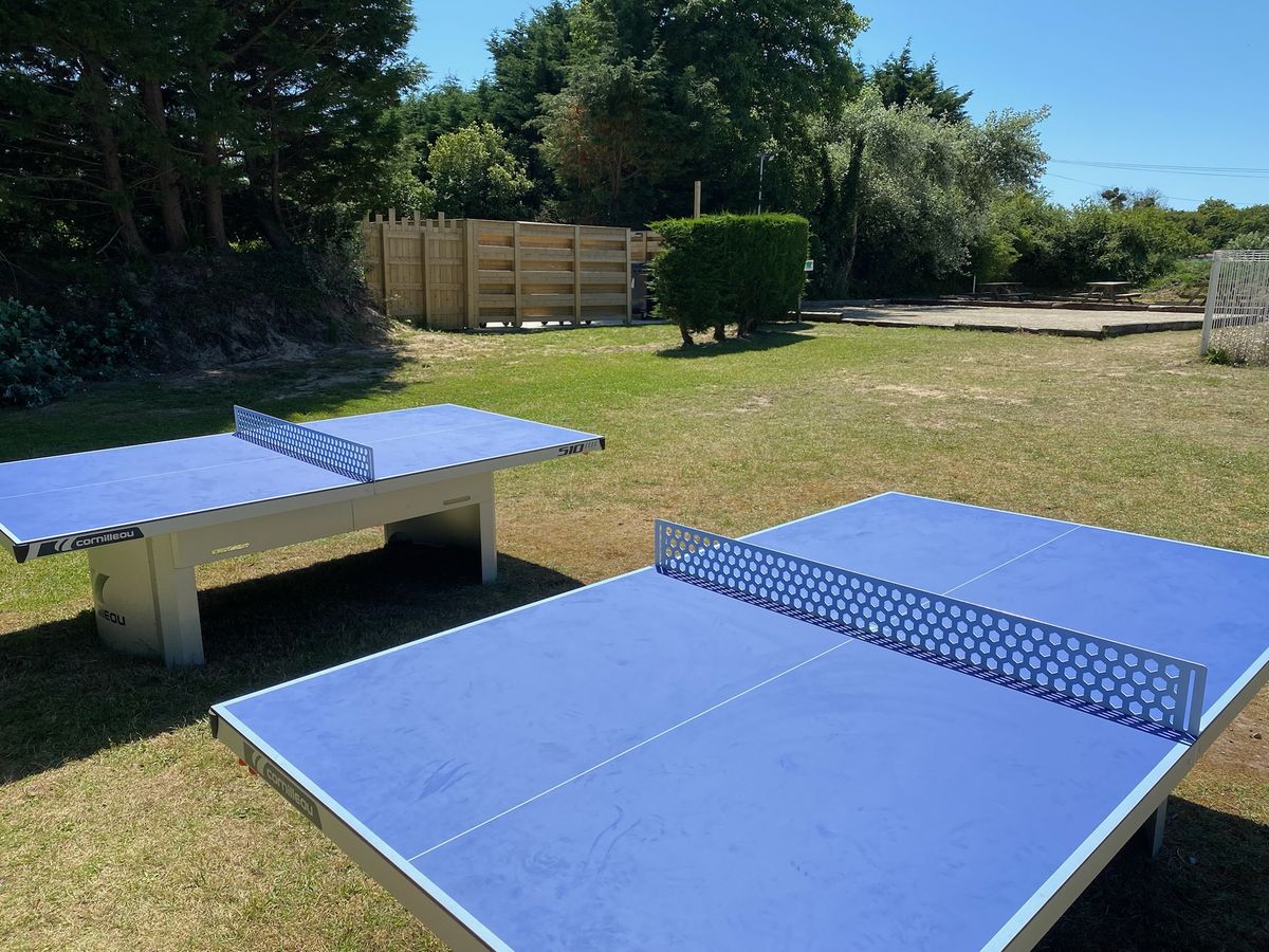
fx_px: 953
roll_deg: -0.8
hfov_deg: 67.3
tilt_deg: -12.8
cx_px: 634
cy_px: 476
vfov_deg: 53.1
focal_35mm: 26
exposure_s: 1/2817
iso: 32
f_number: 1.8
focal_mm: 4.25
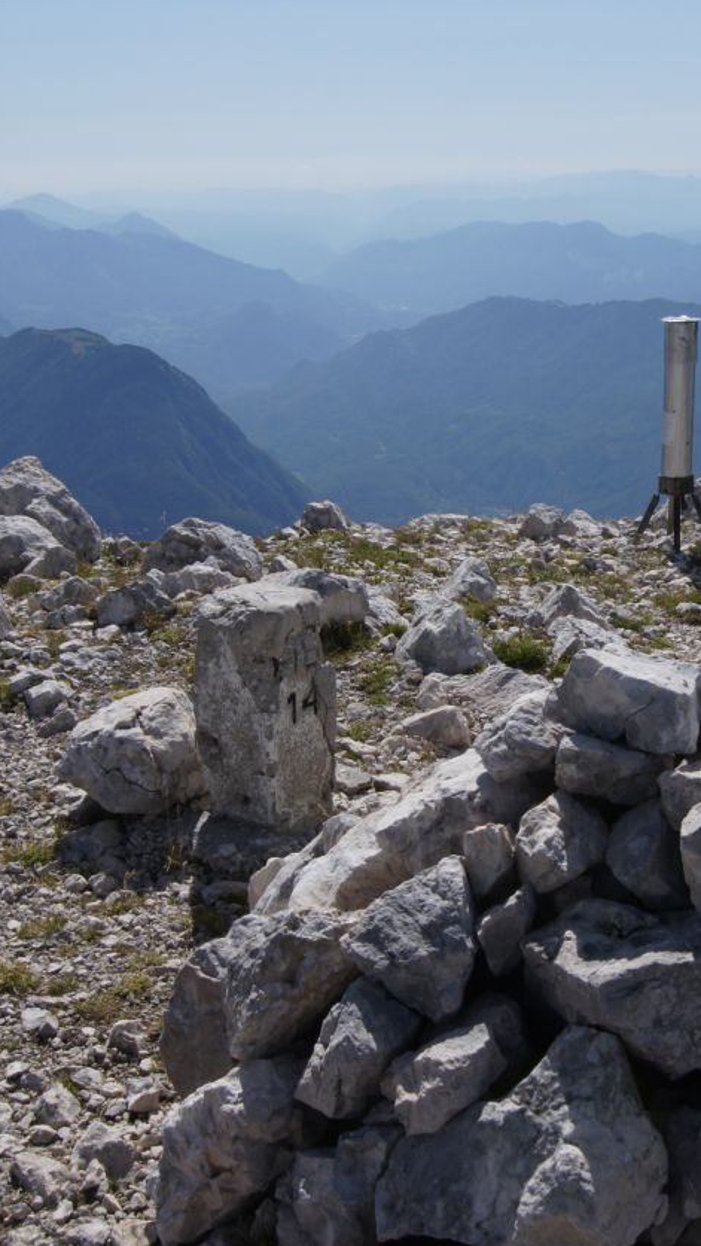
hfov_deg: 24.6
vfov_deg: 42.9
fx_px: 1586
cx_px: 542
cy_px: 623
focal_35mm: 48
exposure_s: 1/320
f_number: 16
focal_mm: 20
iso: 200
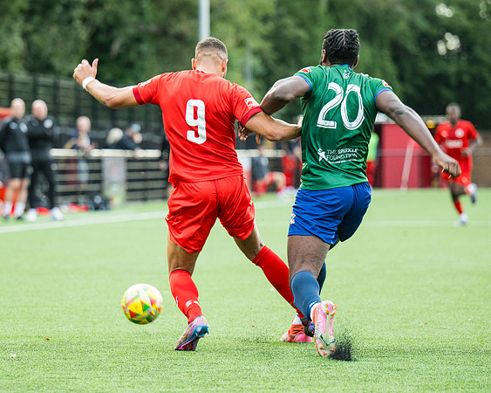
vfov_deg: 6.2
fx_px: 3599
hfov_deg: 7.8
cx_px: 175
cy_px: 225
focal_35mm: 248
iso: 800
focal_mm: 135
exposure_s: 1/400
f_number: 2.8
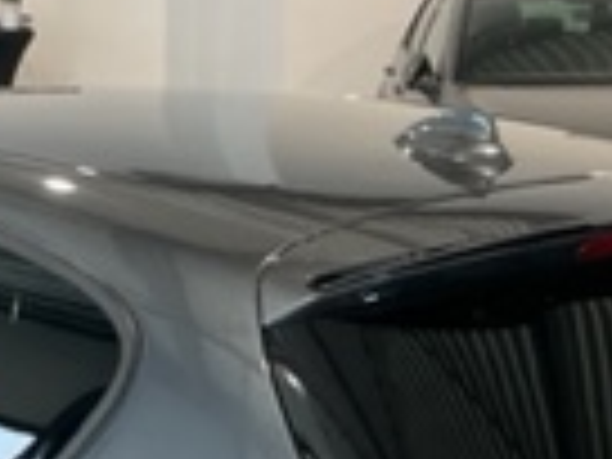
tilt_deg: -14.2
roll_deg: -0.4
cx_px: 148
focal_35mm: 122
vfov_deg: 12.0
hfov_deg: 16.1
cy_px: 432
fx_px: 2157
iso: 125
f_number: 1.6
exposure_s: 1/100
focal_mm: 4.2
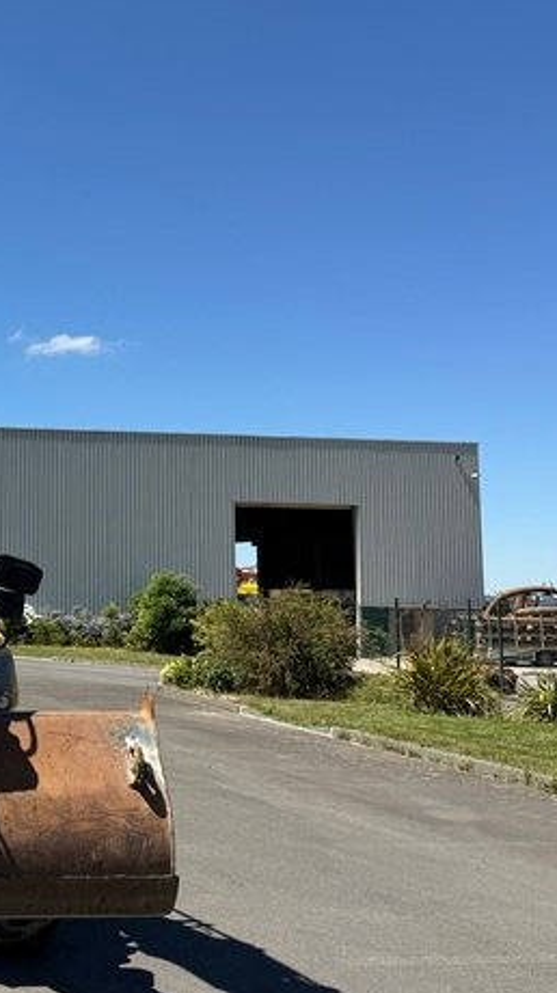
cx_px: -106
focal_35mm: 37
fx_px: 974
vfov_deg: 54.0
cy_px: 484
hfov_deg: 28.0
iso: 80
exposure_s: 1/4167
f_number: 1.78
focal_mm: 6.76
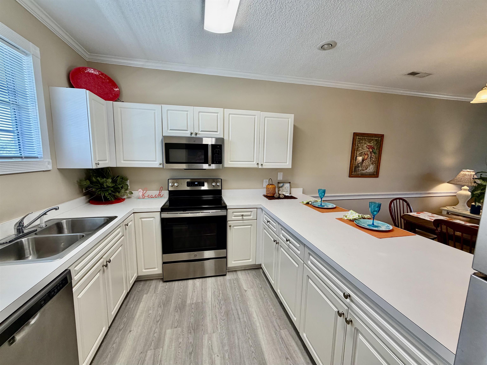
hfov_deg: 102.1
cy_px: 182
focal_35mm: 14
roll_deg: -1.5
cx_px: 244
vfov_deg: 85.7
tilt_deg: -6.8
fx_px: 197
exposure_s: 1/120
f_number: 2.2
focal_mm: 2.22
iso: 160
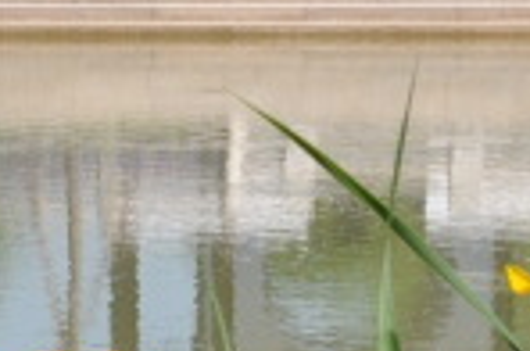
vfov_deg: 3.5
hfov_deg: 5.2
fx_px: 5788
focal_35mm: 394
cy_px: -104
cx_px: 337
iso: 320
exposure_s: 1/200
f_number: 14
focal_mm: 38
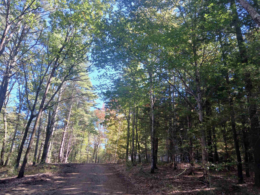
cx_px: 130
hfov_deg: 67.3
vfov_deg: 53.1
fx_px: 195
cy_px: 98
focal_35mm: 26
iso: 40
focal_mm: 3.98
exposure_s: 1/120
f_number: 1.8
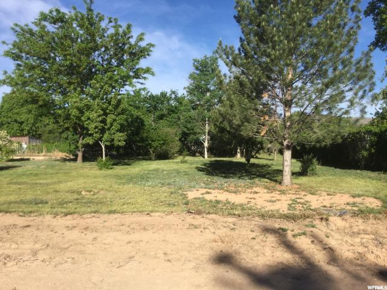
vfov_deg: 45.4
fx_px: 347
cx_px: 194
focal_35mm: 31
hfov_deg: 58.4
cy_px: 145
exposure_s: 1/1131
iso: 25
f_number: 2.4
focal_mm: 3.3
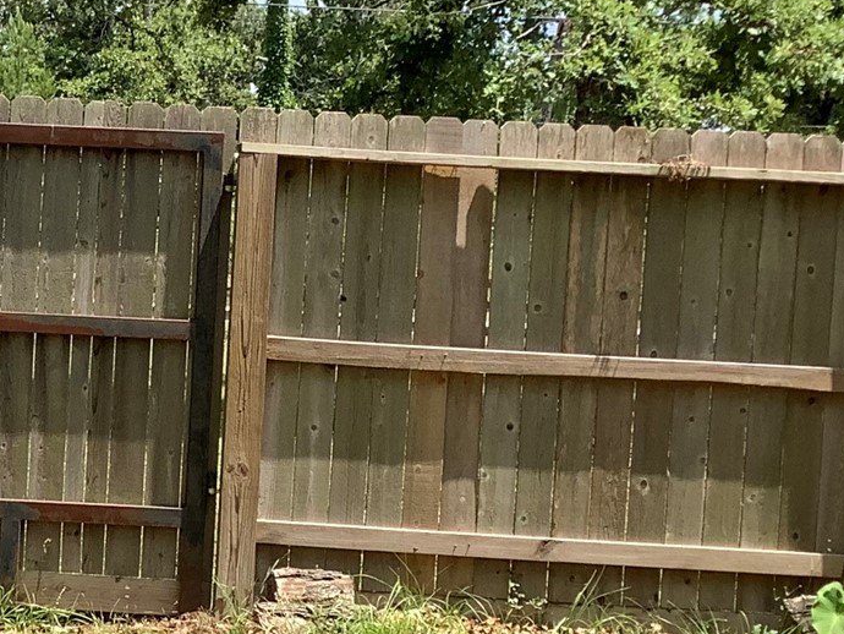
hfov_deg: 20.3
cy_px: 455
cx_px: -80
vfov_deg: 16.0
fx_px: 2244
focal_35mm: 92
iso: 25
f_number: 2.4
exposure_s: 1/762
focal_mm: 3.3
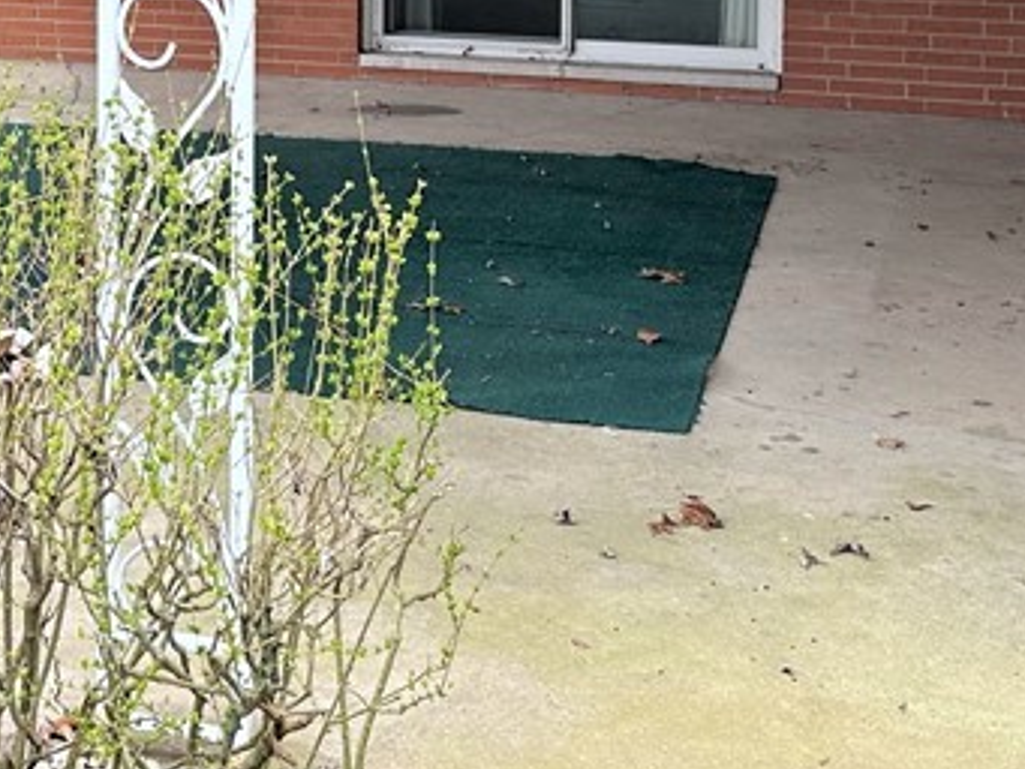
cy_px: -129
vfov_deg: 19.4
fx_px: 2133
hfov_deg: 26.5
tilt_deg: -3.9
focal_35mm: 72
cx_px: 186
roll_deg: -0.6
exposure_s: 1/170
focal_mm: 6.86
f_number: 1.78
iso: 64
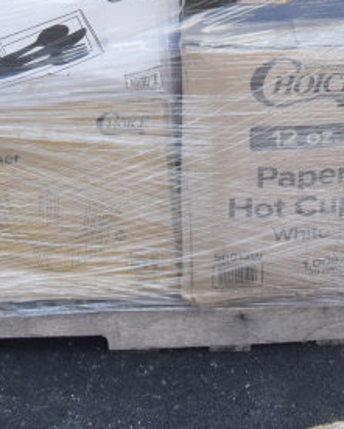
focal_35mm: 84
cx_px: 224
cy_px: -206
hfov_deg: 18.2
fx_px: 1068
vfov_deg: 19.8
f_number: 7.1
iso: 200
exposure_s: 1/200
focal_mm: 18
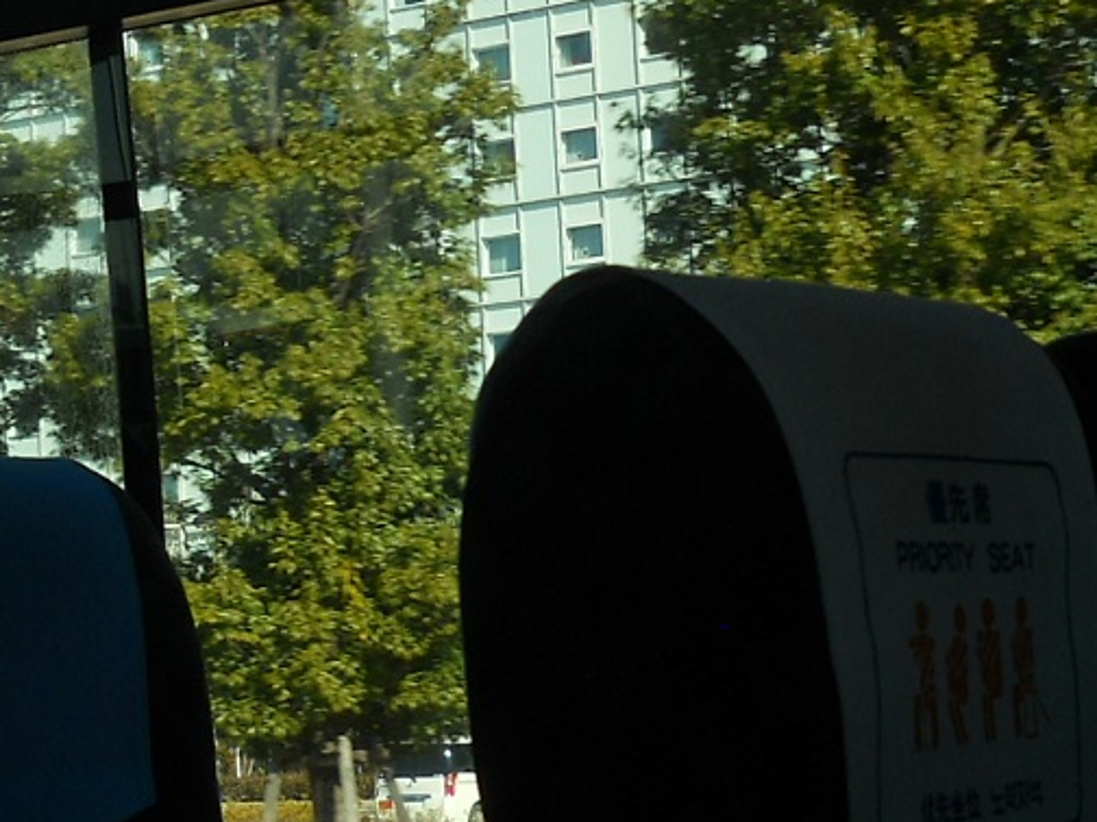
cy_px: 400
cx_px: 547
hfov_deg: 19.6
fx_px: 3169
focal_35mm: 100
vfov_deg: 14.8
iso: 80
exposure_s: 1/200
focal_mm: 6.72
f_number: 5.5
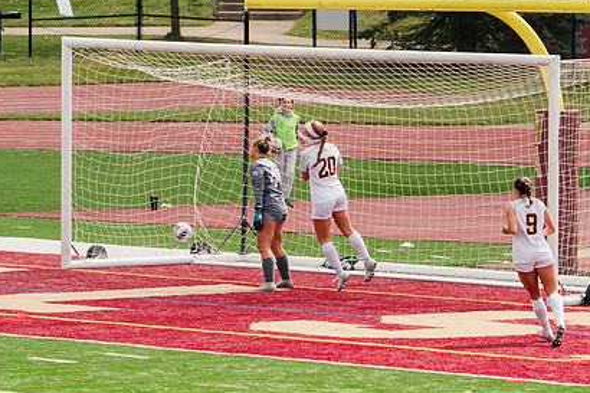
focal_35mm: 405
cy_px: 261
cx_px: 204
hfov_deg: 5.1
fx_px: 6634
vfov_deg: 3.4
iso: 400
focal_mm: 286
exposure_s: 1/1600
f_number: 5.6
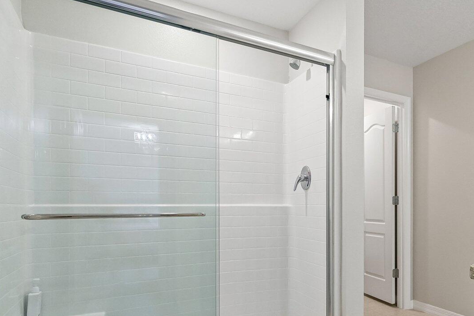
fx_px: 355
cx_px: 399
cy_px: 210
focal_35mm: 27
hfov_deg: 60.3
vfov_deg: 47.2
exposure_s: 1/100
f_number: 8
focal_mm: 14
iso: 2500
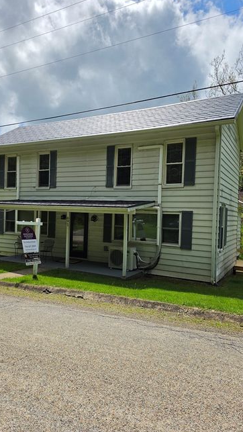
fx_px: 298
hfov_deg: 44.4
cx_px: 111
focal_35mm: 26
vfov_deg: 71.9
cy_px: 217
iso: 25
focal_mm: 6.5
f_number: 1.4
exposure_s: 1/7939
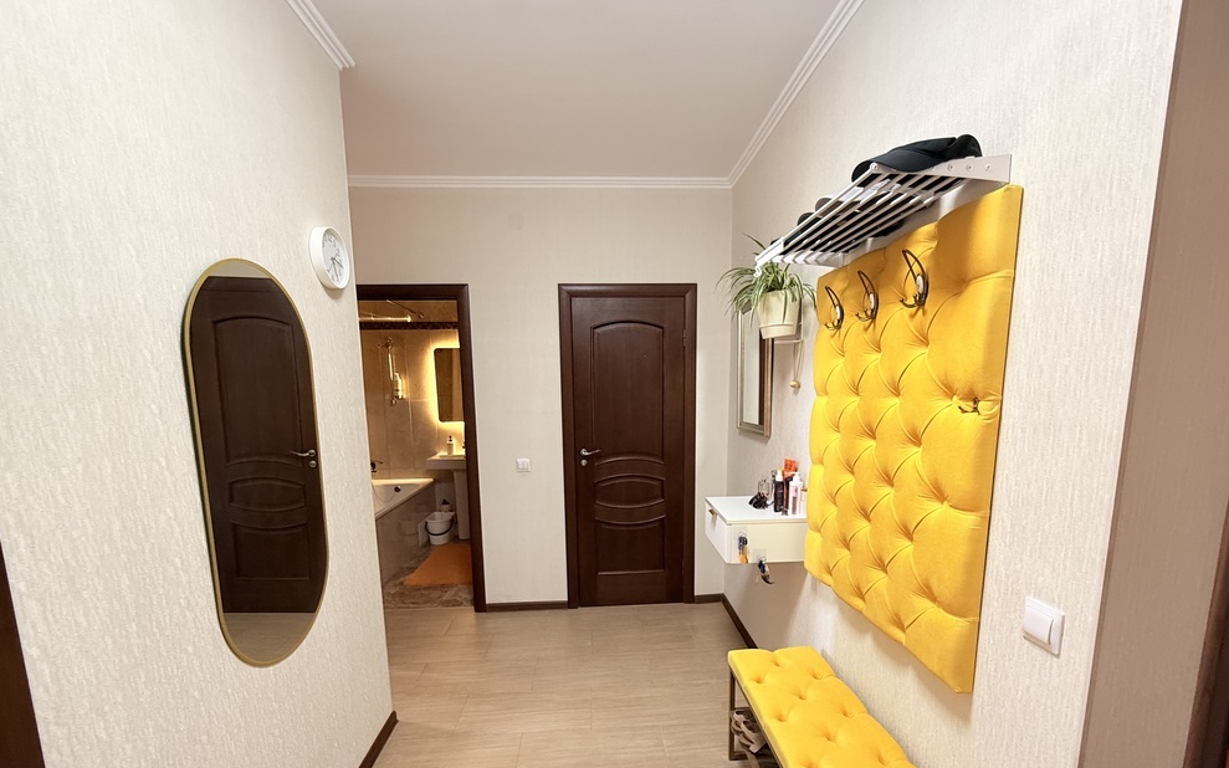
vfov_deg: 73.9
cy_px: 462
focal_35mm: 15
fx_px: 502
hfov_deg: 101.5
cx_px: 615
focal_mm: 2.22
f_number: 2.2
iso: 250
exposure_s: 1/50
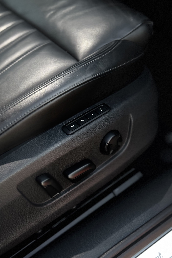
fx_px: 358
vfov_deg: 39.6
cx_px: 90
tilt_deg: -41.9
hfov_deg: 27.0
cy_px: 129
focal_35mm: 50
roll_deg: +3.9
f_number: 1.78
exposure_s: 1/15
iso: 800
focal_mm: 6.76
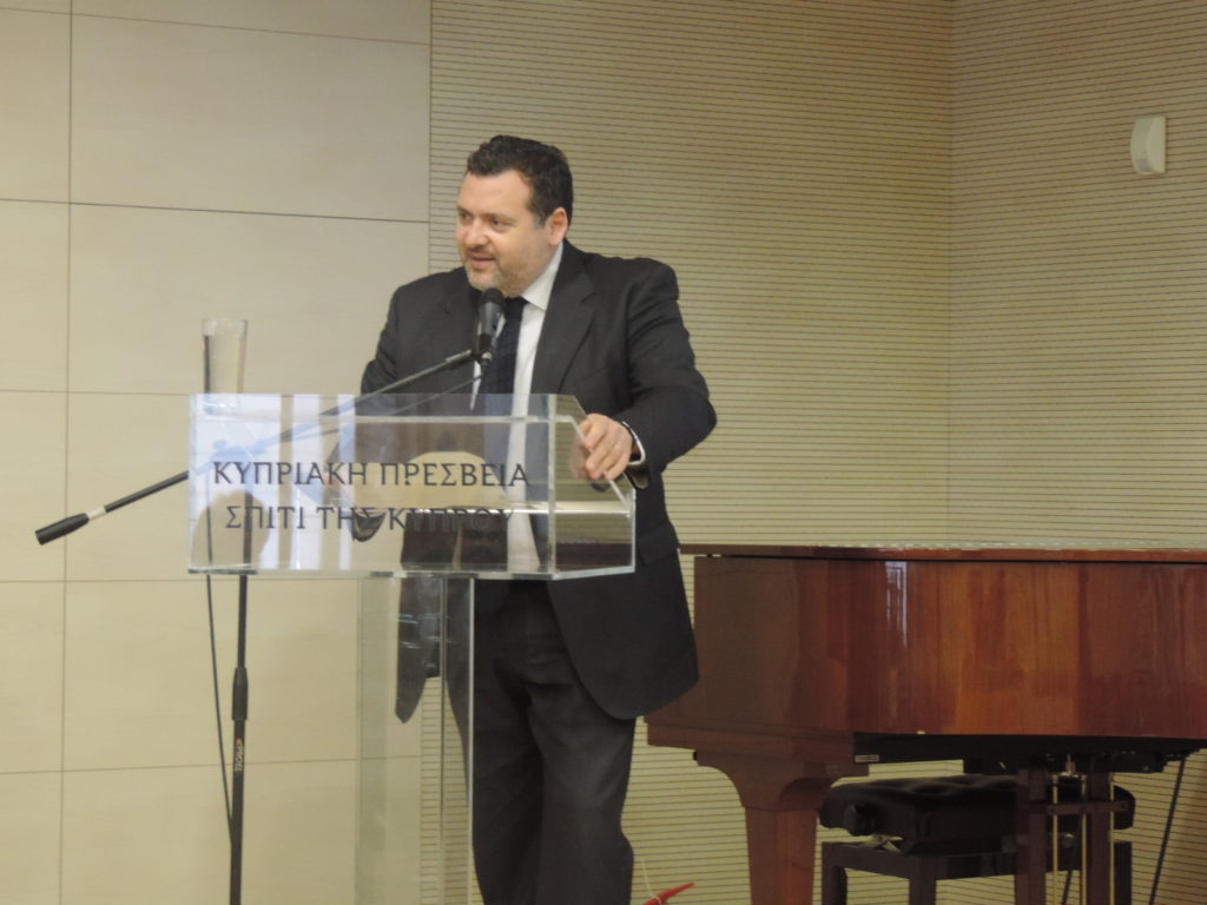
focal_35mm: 105
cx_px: 604
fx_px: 3661
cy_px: 452
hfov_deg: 18.7
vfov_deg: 14.1
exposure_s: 1/20
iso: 800
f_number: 4.2
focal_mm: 18.7
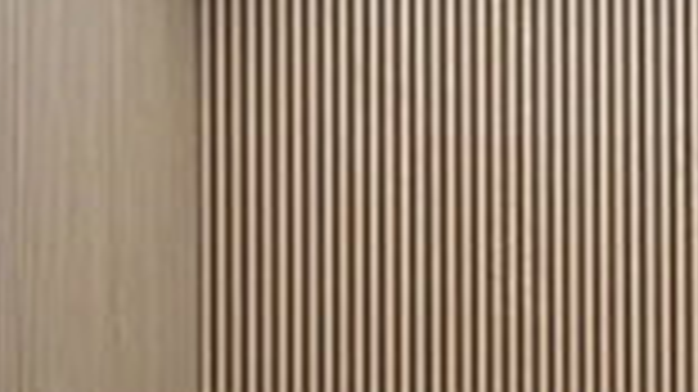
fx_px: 3946
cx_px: 1610
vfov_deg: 5.6
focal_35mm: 213
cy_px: 604
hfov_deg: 9.2
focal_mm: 27.5
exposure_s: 1/40
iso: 450
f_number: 4.5
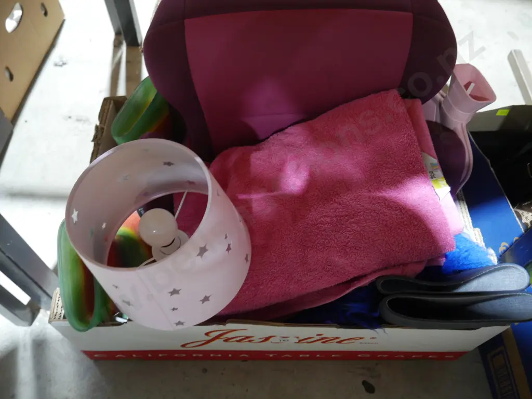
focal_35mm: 30
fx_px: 461
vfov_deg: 46.8
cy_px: 200
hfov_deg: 60.0
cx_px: 266
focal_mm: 15
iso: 2000
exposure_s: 1/60
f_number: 3.6
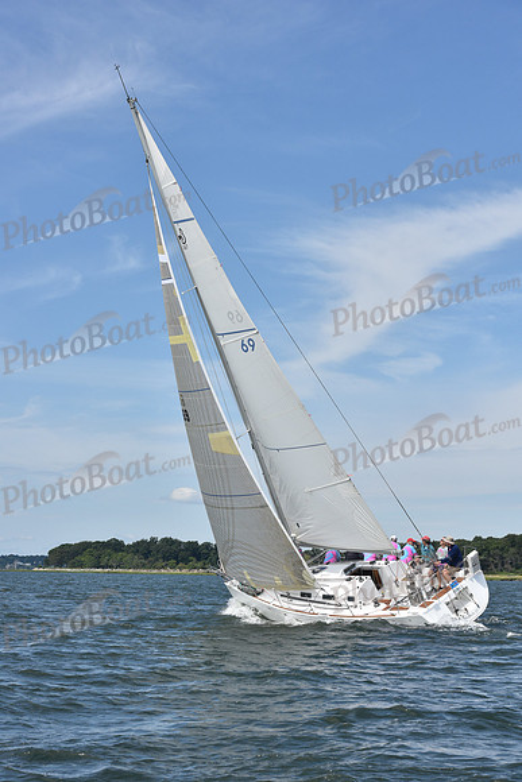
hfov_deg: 19.5
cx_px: 261
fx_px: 1521
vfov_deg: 28.8
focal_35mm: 70
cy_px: 391
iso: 320
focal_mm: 70
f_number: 10
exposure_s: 1/1000
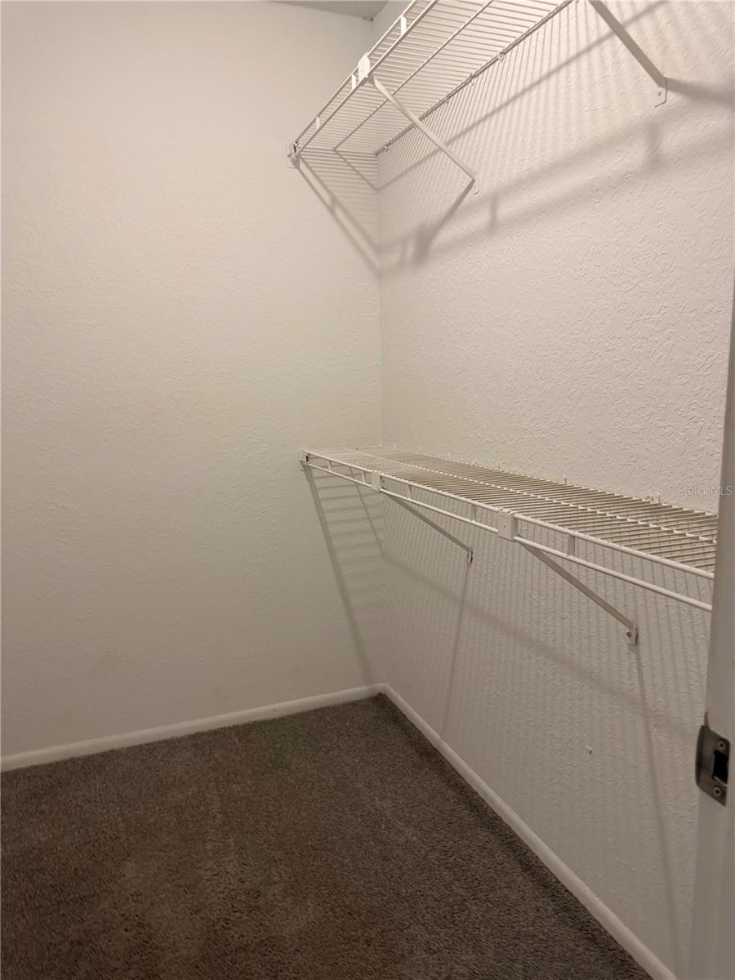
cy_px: 490
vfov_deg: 71.6
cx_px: 368
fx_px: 679
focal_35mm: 24
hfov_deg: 56.8
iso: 125
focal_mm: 6.76
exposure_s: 1/60
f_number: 1.78
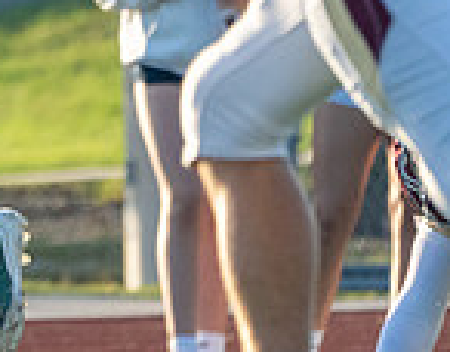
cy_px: -147
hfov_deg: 0.9
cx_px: -432
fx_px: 28038
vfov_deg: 0.7
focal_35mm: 2125
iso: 1600
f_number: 8
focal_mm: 400
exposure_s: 1/1250
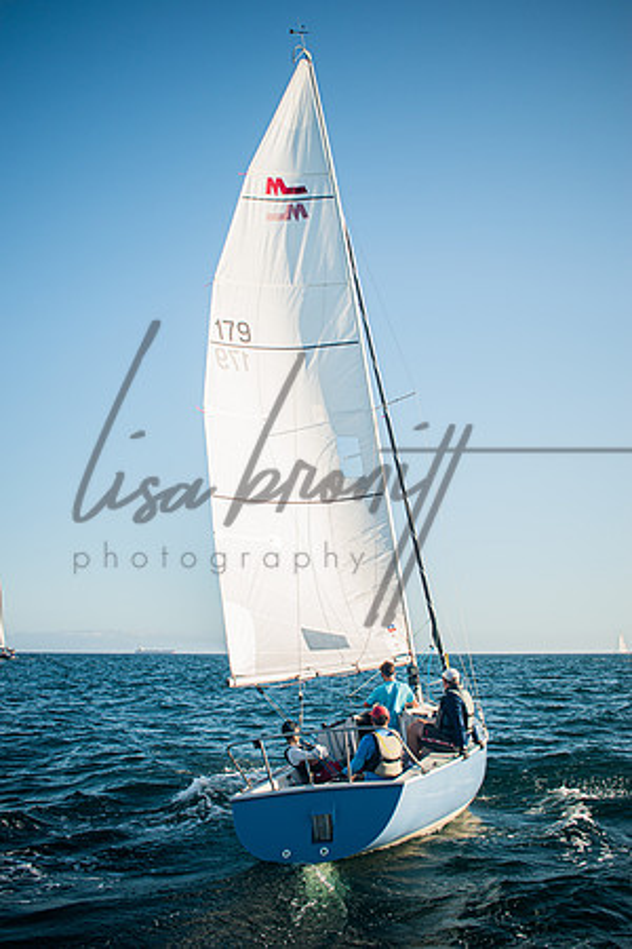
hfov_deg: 38.4
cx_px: 316
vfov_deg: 55.1
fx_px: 908
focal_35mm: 34
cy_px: 474
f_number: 4.5
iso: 100
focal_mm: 23
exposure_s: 1/160
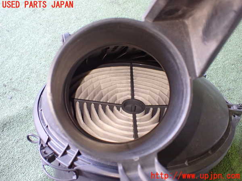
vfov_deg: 46.8
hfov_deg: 60.0
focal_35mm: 30
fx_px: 210
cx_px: 121
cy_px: 90
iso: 800
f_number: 2.3
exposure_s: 1/50
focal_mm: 5.4
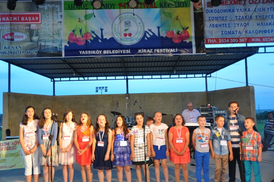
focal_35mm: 39
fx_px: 296
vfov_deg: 34.1
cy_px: 91
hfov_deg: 49.6
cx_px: 137
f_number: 4.5
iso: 400
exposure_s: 1/20
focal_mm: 26
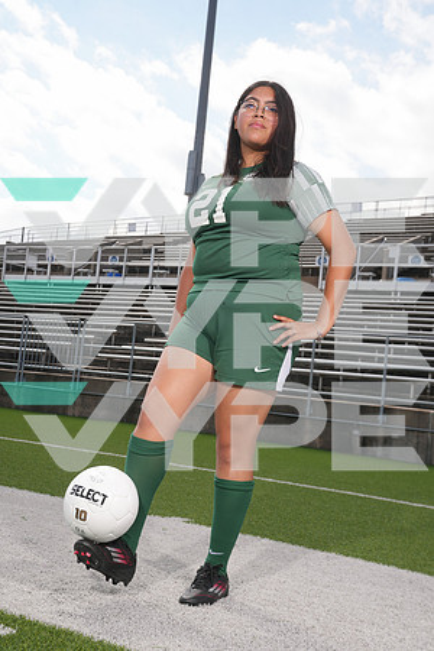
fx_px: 886
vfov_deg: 40.3
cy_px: 326
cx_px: 217
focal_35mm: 49
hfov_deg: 27.5
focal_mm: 49
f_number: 9
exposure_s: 1/200
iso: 125
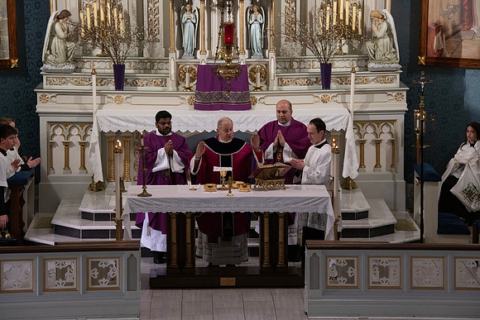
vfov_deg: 9.2
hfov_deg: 13.8
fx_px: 1984
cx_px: 240
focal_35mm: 149
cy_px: 160
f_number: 9
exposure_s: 1/100
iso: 4000
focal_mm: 145
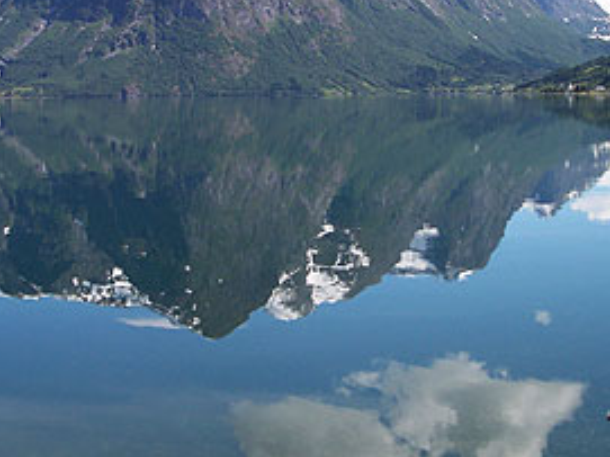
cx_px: 326
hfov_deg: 30.7
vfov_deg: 23.0
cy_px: 100
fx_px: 1110
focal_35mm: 63
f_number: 4.8
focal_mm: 8
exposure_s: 1/700
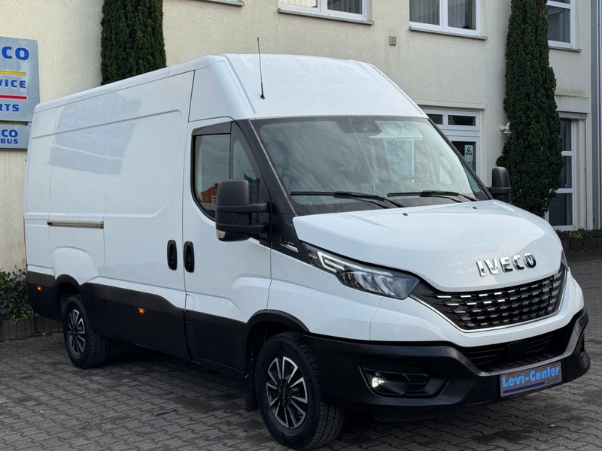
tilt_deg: -1.9
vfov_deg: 30.3
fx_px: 835
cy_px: 226
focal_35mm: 48
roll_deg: +0.8
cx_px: 301
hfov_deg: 39.7
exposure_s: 1/1076
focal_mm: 6.76
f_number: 1.78
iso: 64
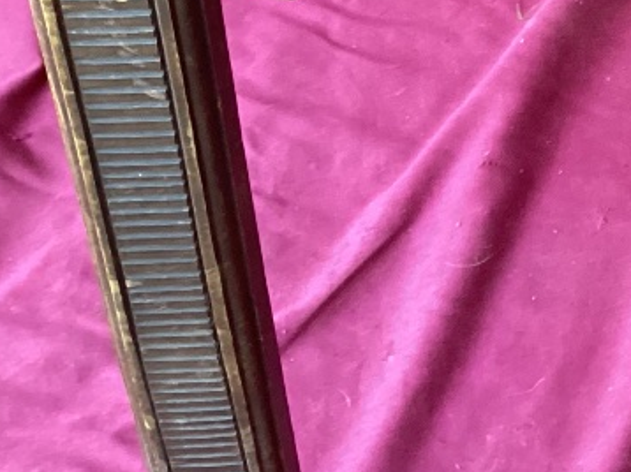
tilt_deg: -52.3
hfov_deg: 17.0
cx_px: 968
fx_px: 1895
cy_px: -298
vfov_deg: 13.2
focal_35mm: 104
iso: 250
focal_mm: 3.3
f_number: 2.4
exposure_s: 1/50
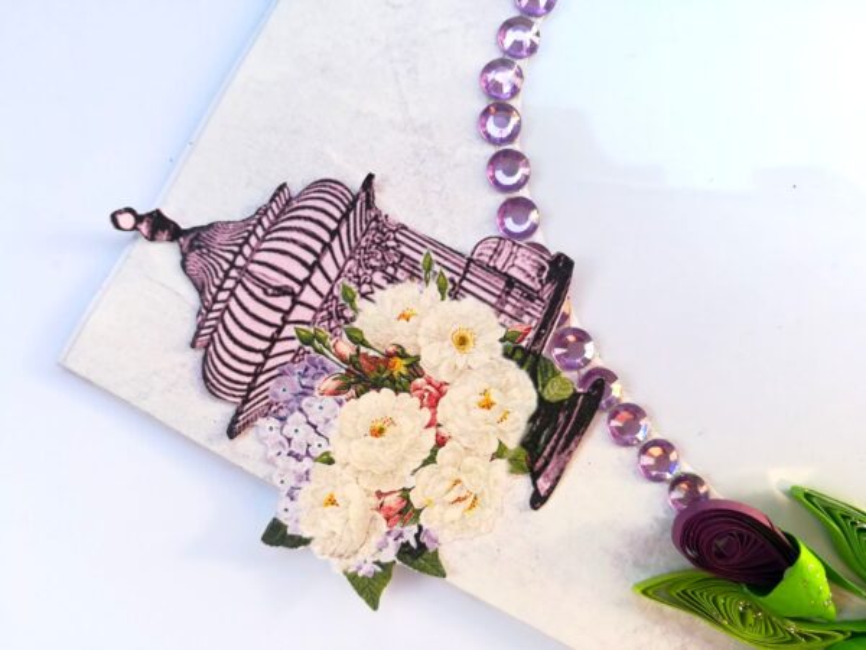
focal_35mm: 26
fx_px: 650
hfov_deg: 67.3
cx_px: 433
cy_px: 325
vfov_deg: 53.1
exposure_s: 1/120
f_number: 2.2
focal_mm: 3.83
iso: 50
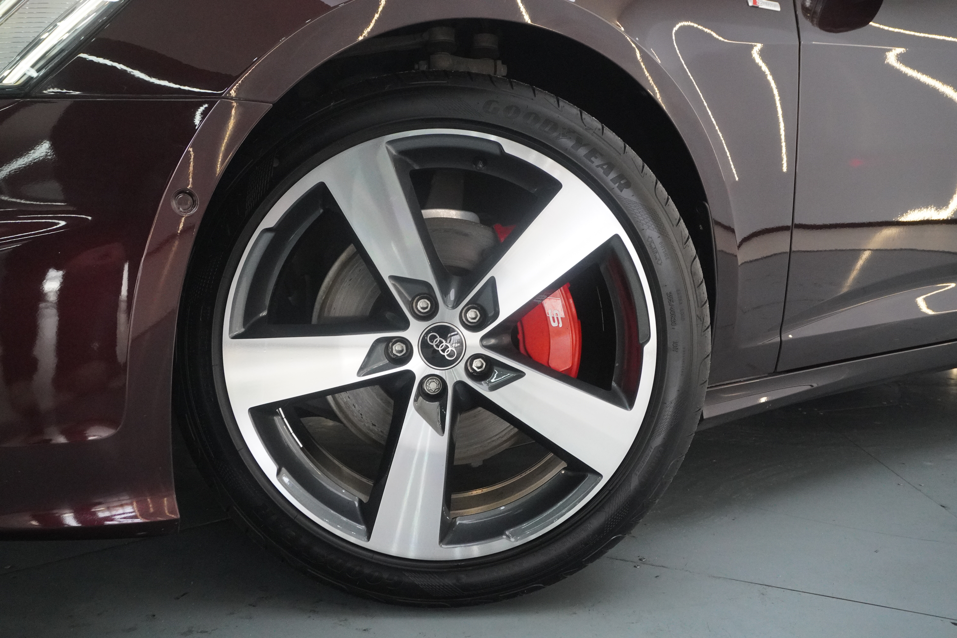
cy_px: 319
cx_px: 478
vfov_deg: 40.0
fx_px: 877
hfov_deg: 57.2
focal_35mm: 33
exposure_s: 1/100
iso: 3200
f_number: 6.3
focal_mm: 22
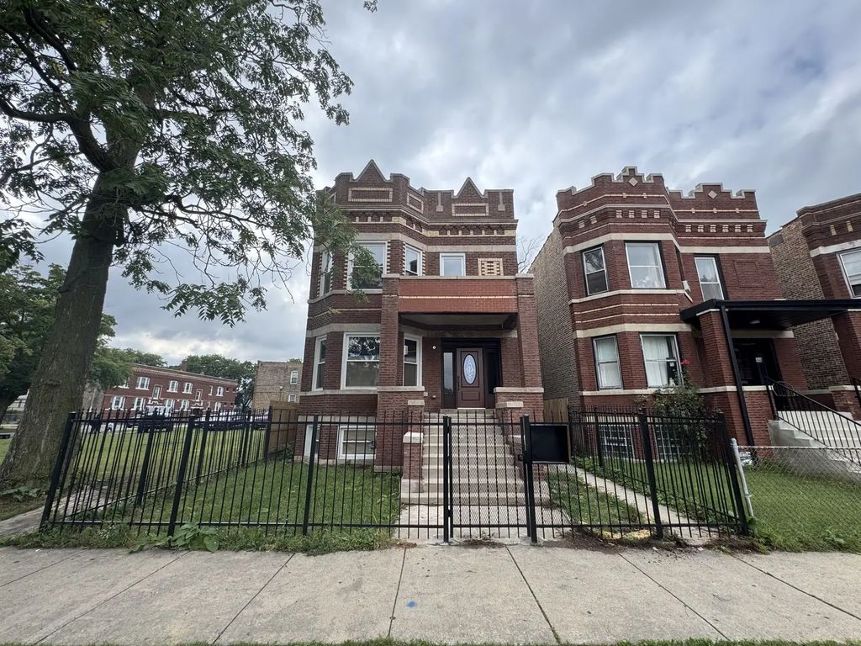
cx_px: 430
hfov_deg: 102.1
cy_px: 323
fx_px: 348
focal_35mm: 14
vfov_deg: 85.7
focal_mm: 2.22
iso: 40
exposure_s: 1/636
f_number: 2.2
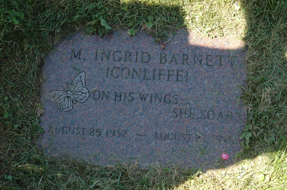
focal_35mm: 57
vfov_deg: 23.7
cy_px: 95
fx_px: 454
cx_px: 144
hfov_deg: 35.1
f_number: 5.6
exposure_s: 1/125
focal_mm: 38
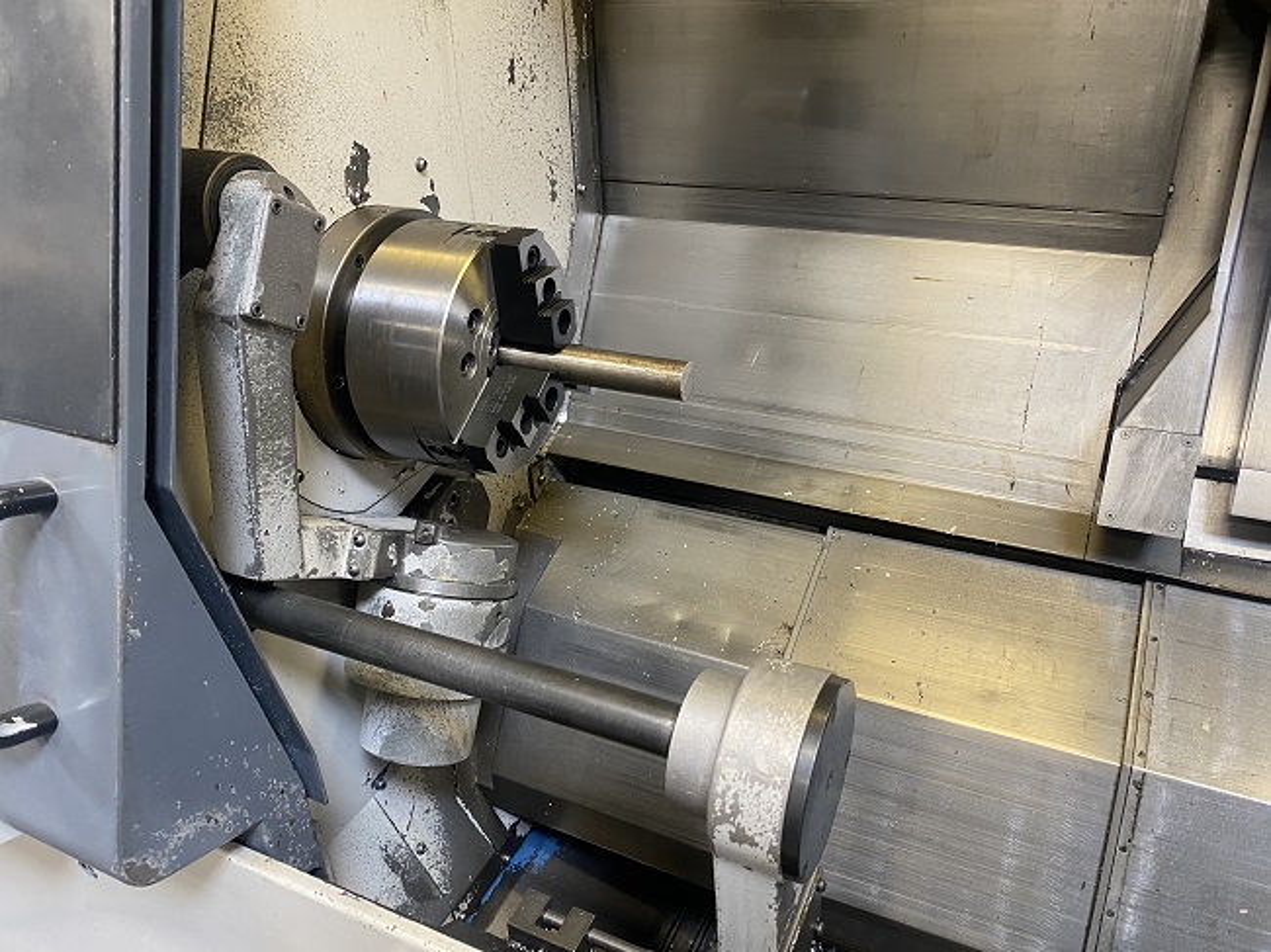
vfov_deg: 53.0
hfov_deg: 67.3
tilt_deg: -29.1
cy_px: 476
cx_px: 636
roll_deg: +2.4
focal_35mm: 26
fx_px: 954
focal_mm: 4.25
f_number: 1.8
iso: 200
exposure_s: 1/60
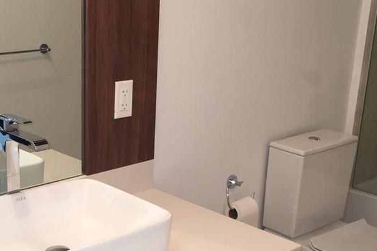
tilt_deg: -19.1
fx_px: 628
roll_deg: -0.6
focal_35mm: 60
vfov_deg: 22.5
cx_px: 133
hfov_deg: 33.2
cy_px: 174
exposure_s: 1/30
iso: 64
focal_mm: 4.15
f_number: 2.2
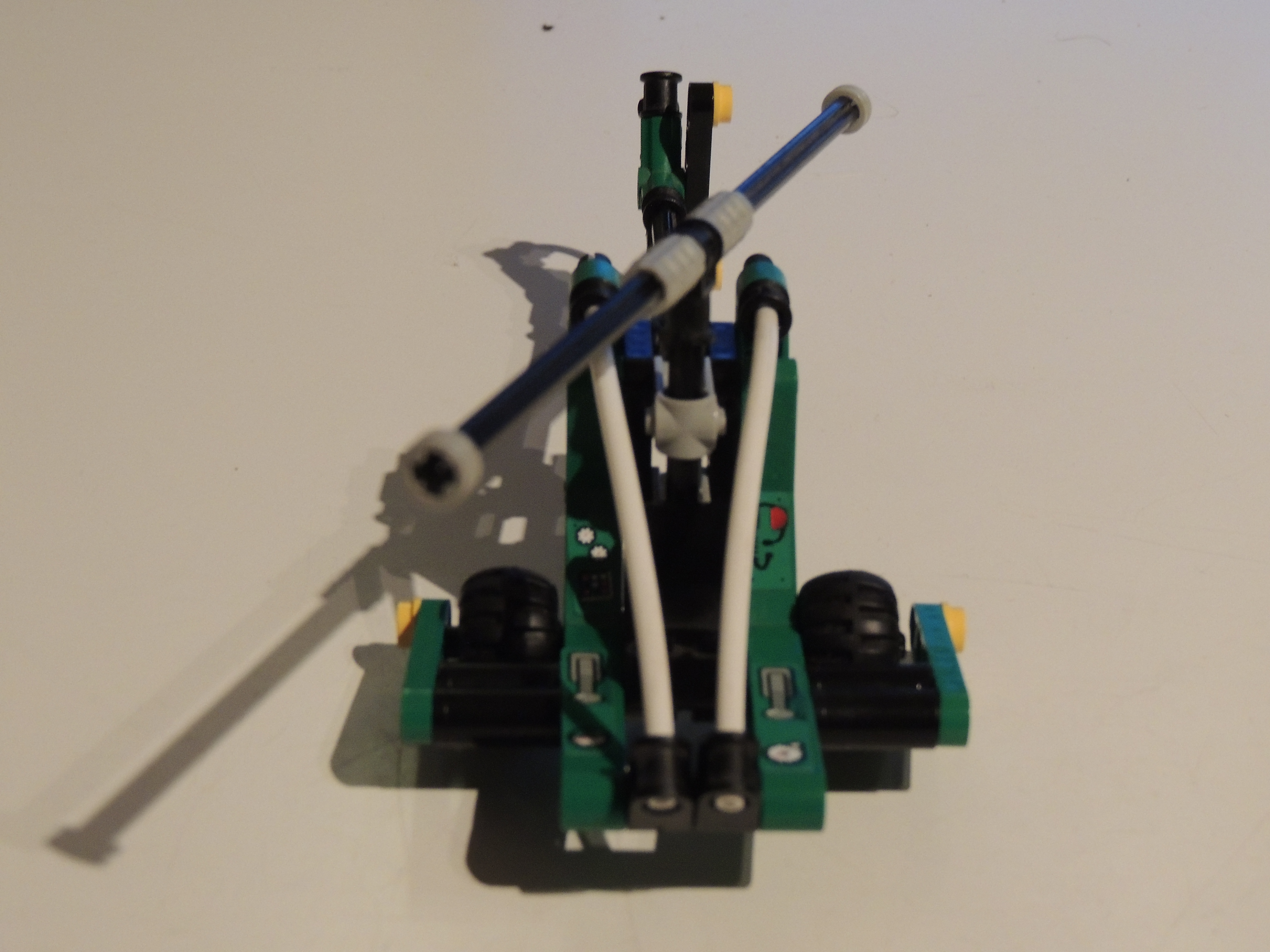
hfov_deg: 26.0
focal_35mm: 75
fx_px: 2752
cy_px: 476
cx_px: 635
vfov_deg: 19.6
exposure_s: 1/25
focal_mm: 13.3
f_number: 3.9
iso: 800
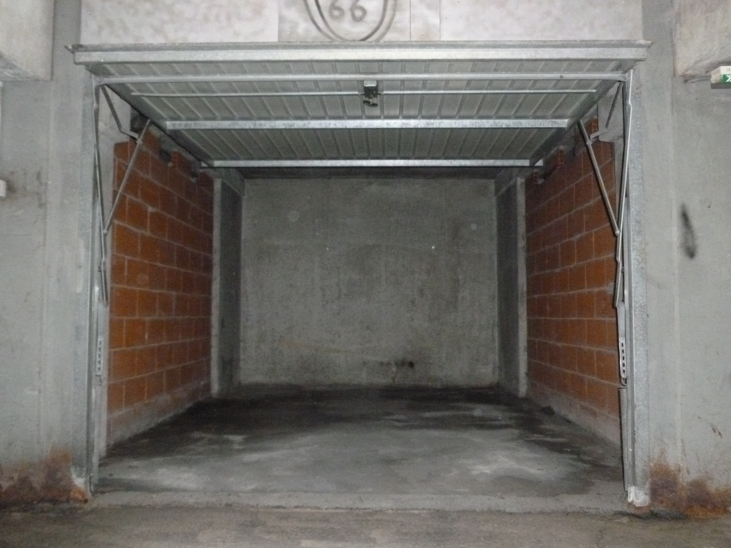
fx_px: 591
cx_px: 366
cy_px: 274
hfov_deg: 63.4
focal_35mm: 28
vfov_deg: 49.7
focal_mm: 5
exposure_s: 1/60
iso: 1000
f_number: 3.3
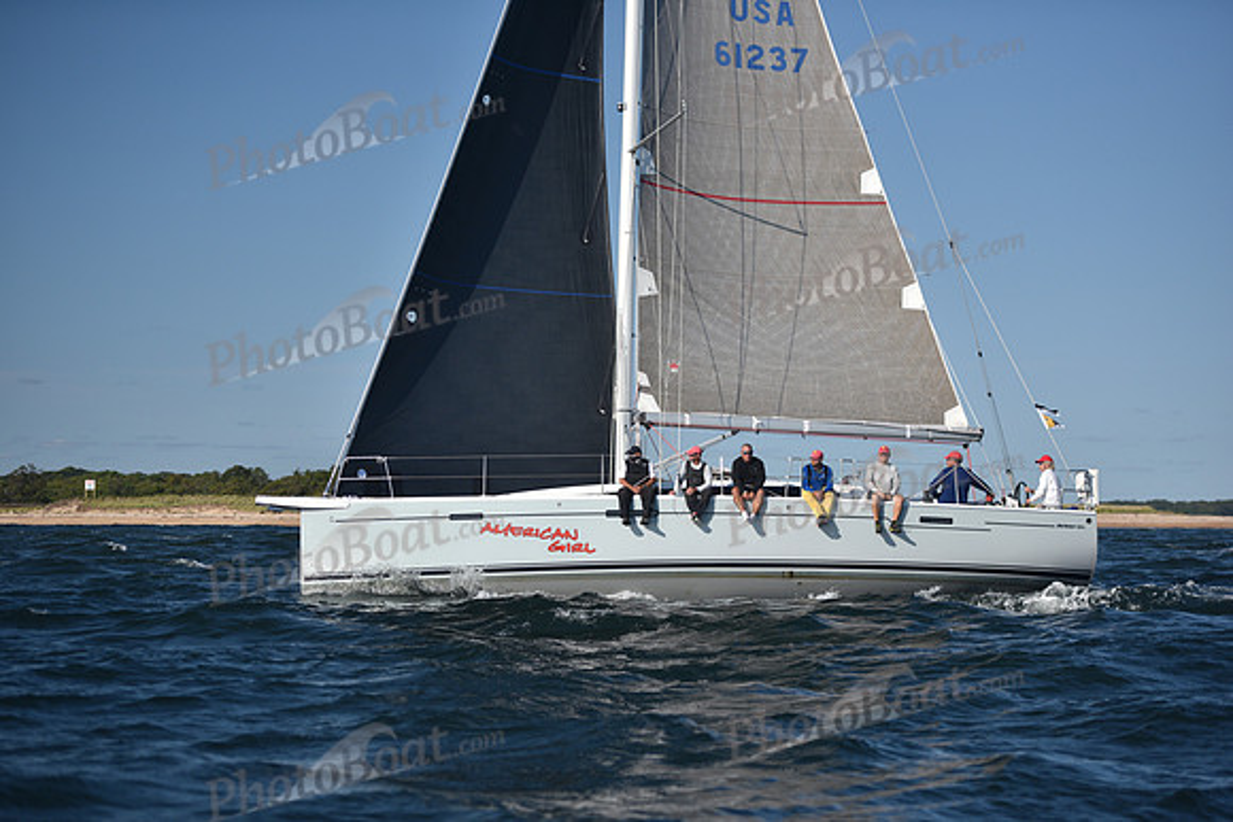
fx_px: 2946
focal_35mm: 86
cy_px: 411
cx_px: 616
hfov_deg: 23.6
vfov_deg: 15.9
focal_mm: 86
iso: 250
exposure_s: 1/3200
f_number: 2.8
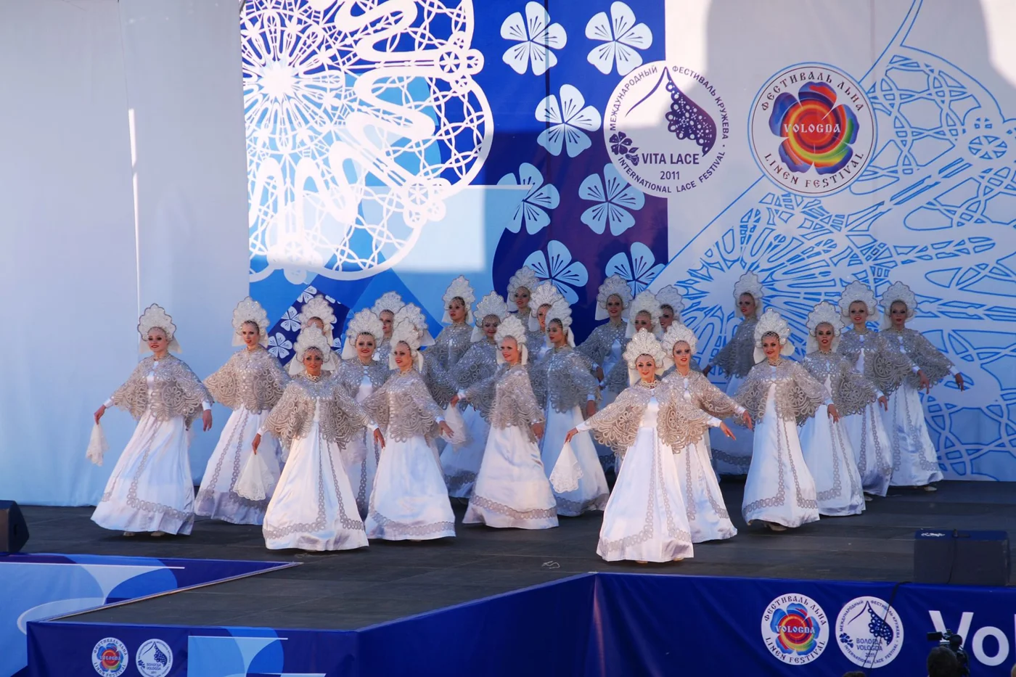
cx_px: 508
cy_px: 338
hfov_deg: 10.2
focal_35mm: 202
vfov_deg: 6.8
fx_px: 5714
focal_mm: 135
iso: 100
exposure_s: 1/200
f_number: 5.6
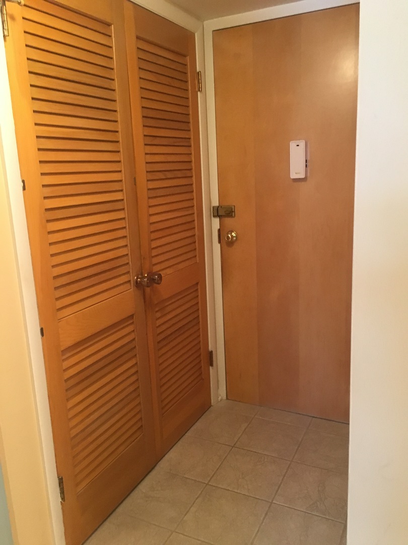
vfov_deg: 61.7
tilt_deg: -12.0
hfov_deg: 48.2
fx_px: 456
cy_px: 272
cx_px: 204
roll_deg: +4.2
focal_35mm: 29
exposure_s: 1/20
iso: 200
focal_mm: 4.15
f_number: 2.2
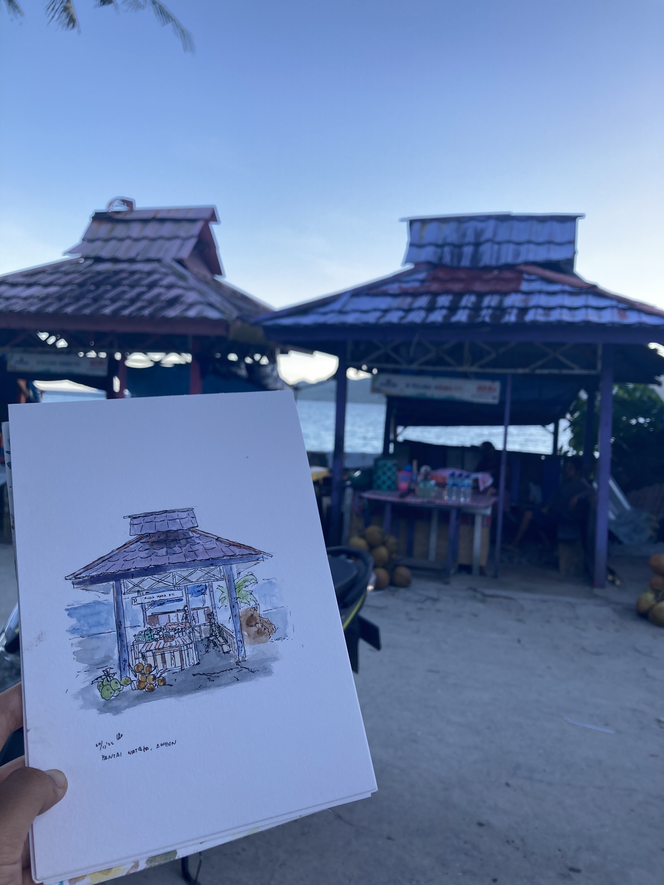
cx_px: 332
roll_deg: -3.3
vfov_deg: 63.4
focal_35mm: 28
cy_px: 442
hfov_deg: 49.7
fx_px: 716
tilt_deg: -1.4
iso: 20
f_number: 1.8
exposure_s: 1/155
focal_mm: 3.99
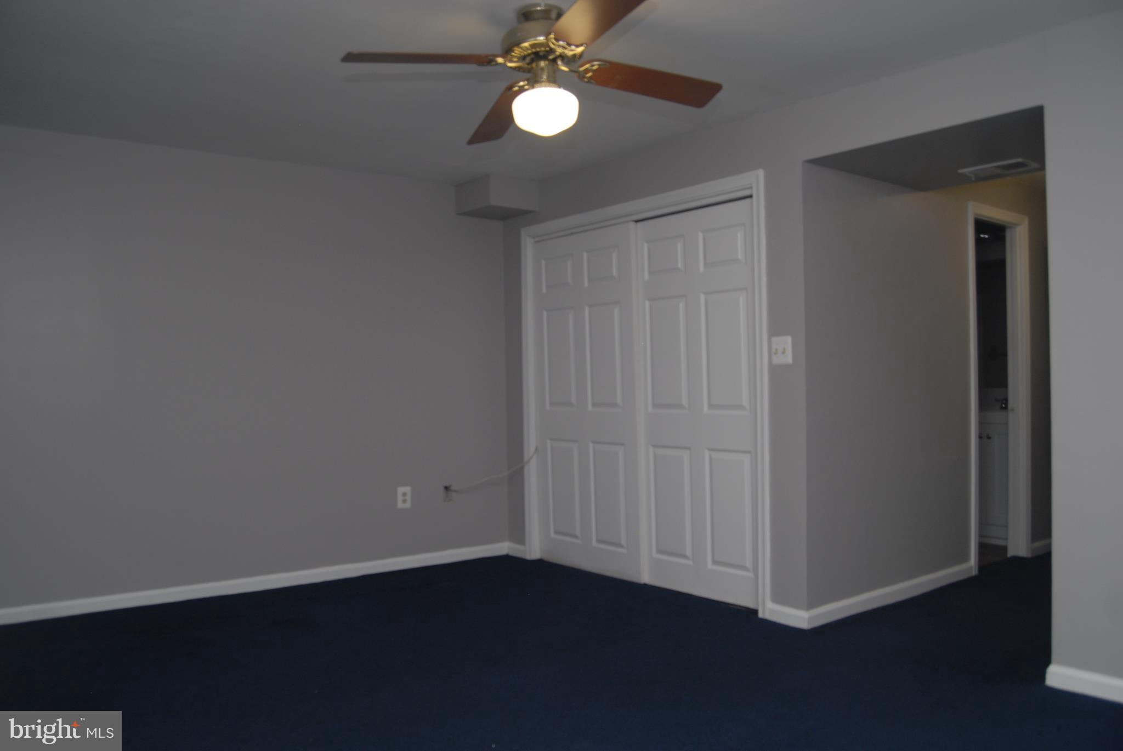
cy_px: 376
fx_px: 843
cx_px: 562
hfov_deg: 67.3
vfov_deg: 48.0
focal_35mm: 27
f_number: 5
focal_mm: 18
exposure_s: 1/60
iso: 200
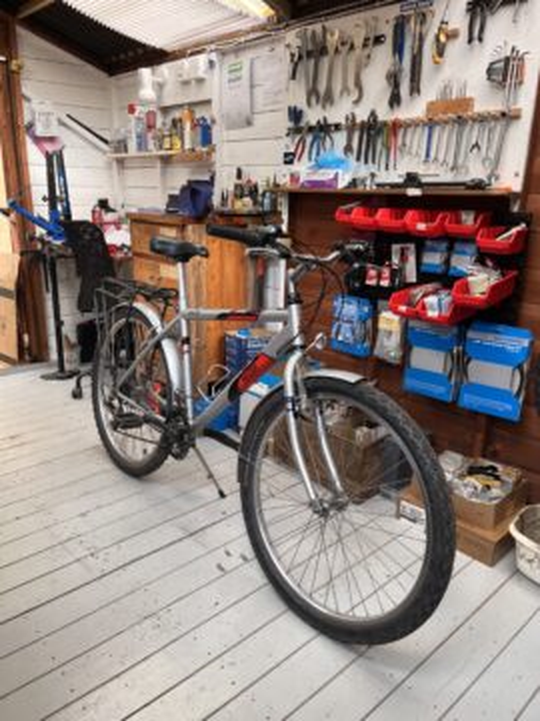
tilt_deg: -16.2
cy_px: 360
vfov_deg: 67.3
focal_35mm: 26
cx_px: 270
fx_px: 541
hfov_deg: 53.1
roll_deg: -1.1
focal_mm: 5.1
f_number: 1.6
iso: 50
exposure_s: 1/121
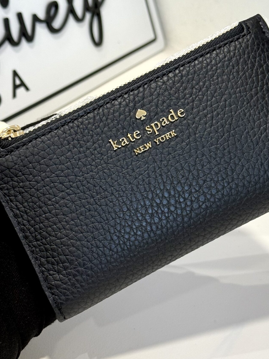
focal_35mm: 73
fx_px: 756
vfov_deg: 26.6
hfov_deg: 20.2
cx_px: 152
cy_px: 137
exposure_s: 1/50
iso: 80
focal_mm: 6.76
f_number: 1.78
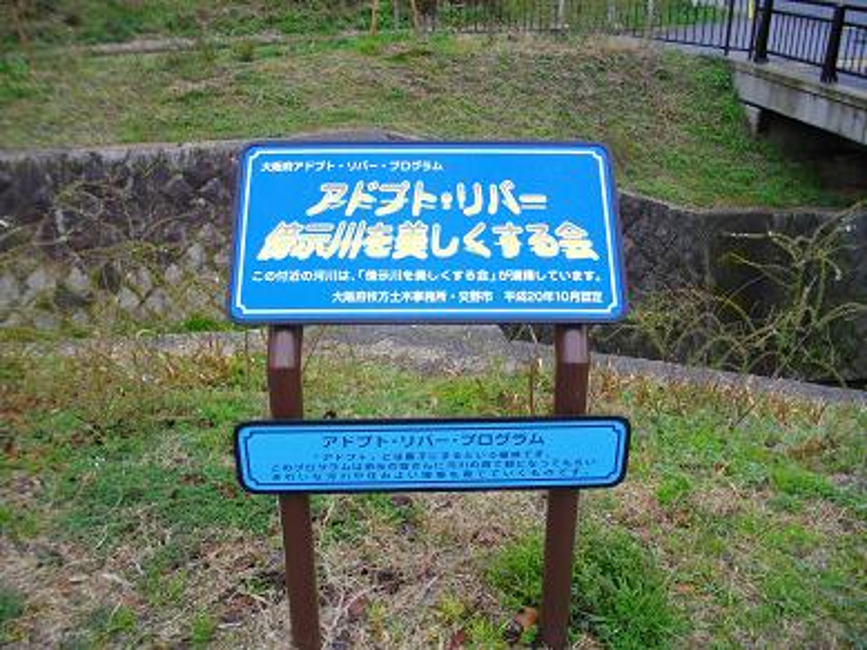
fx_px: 802
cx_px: 434
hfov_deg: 56.8
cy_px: 325
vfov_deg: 44.2
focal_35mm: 32
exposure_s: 1/160
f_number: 2.9
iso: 100
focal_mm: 5.7
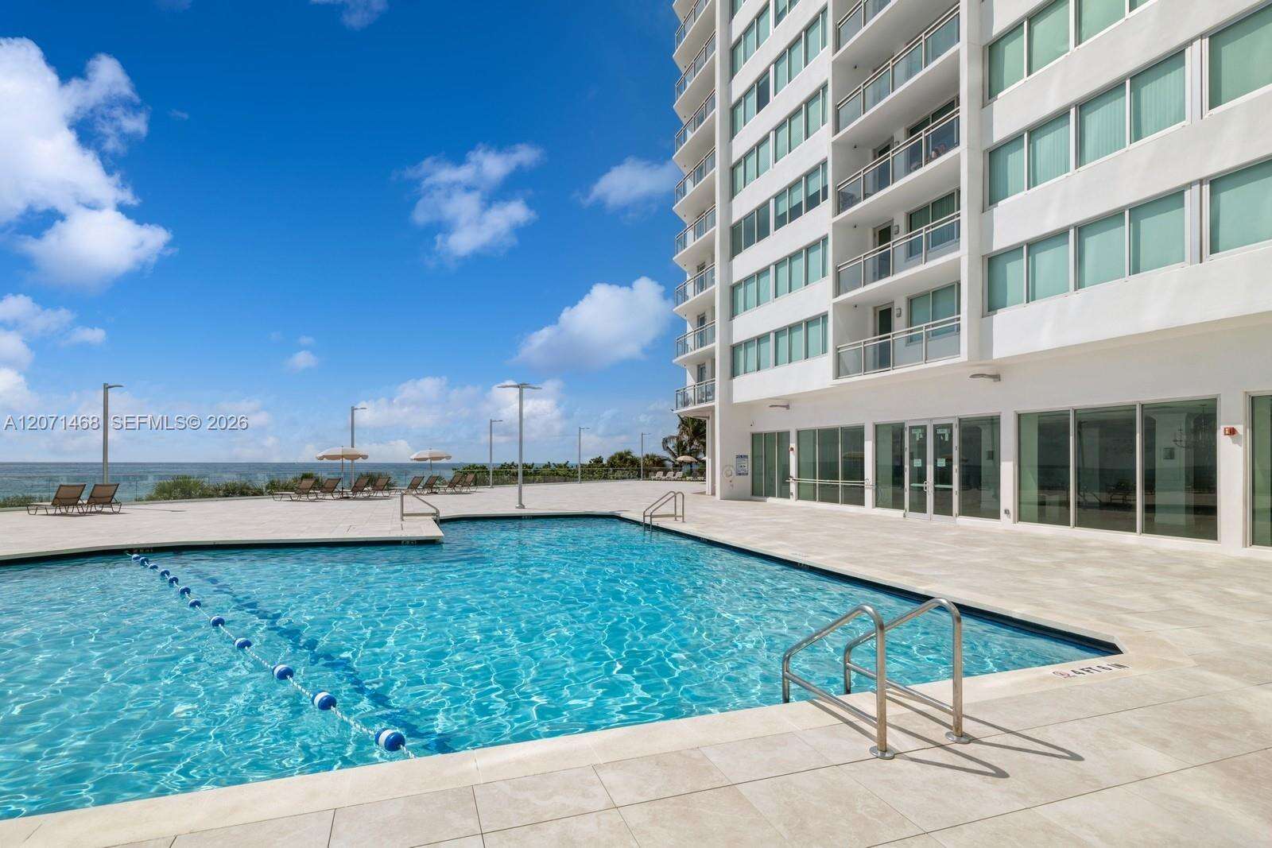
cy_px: 424
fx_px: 601
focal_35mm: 17
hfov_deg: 93.3
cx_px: 636
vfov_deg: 70.5
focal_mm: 17
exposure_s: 1/640
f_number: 10
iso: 200
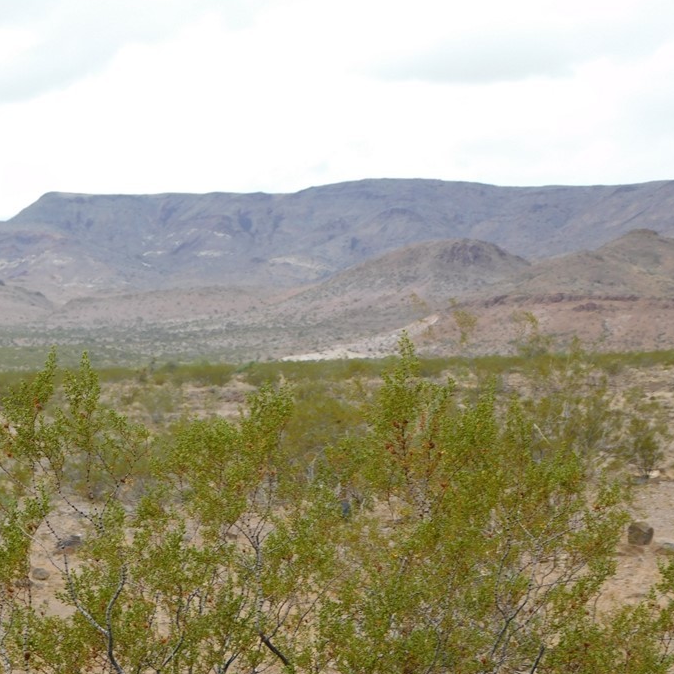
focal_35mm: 133
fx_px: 2930
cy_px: 375
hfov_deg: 13.1
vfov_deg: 13.1
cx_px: 205
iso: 125
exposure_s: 1/250
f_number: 4.6
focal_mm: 17.6
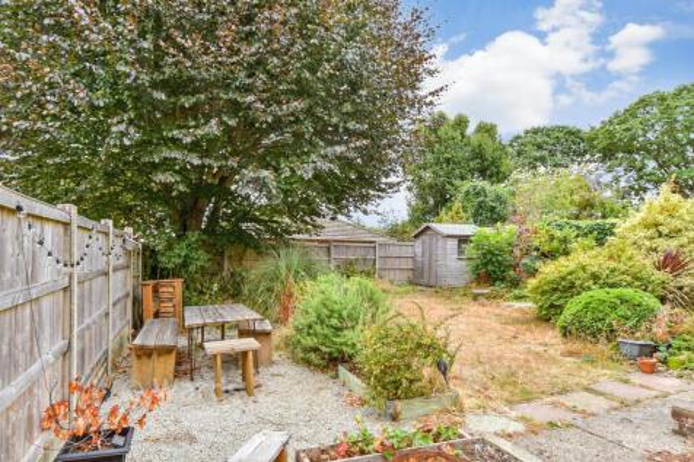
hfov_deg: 100.4
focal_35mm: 15
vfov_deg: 77.3
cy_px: 231
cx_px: 347
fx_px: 289
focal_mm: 10
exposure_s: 1/20
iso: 160
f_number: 8
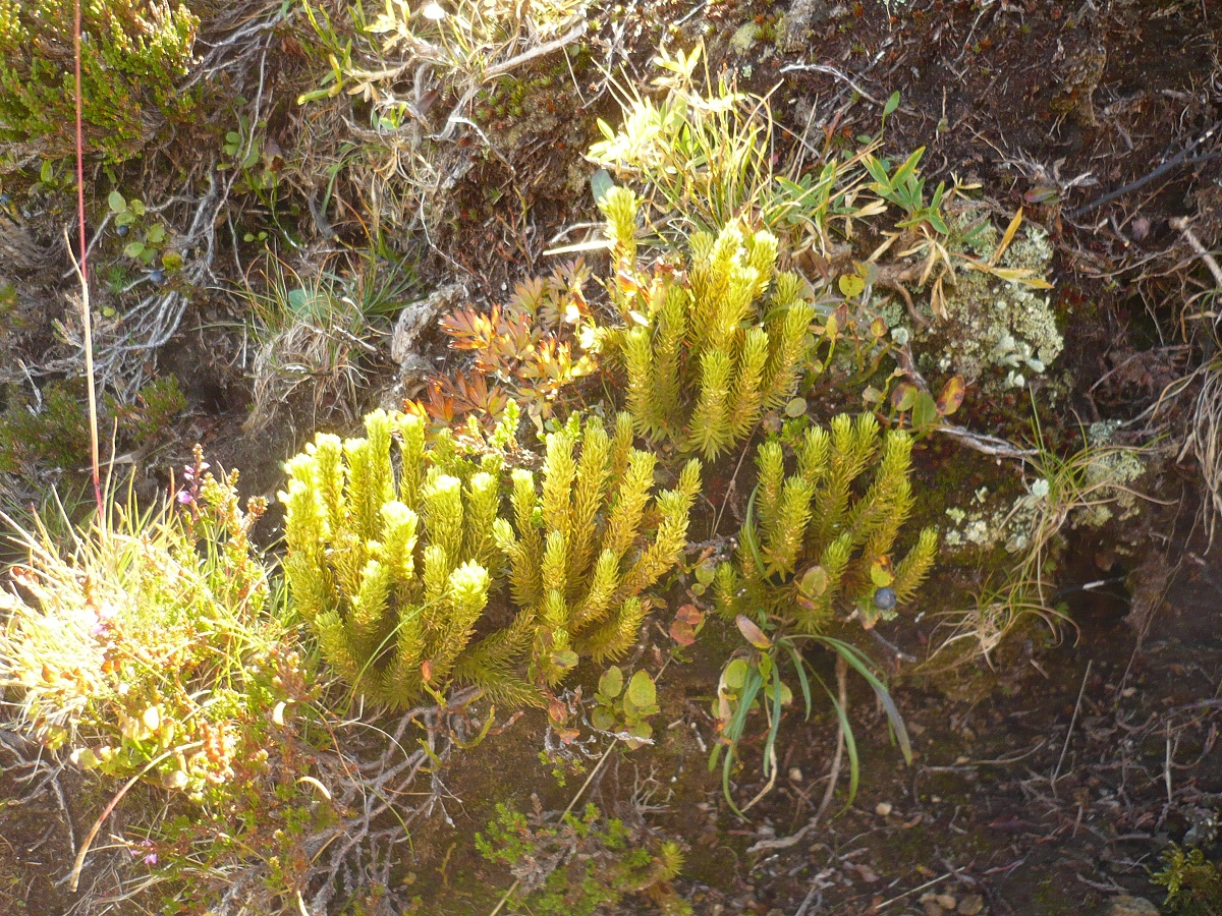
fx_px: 1236
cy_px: 458
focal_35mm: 35
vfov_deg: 40.7
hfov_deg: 52.6
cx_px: 611
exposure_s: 1/60
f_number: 2.8
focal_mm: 5.8
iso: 100
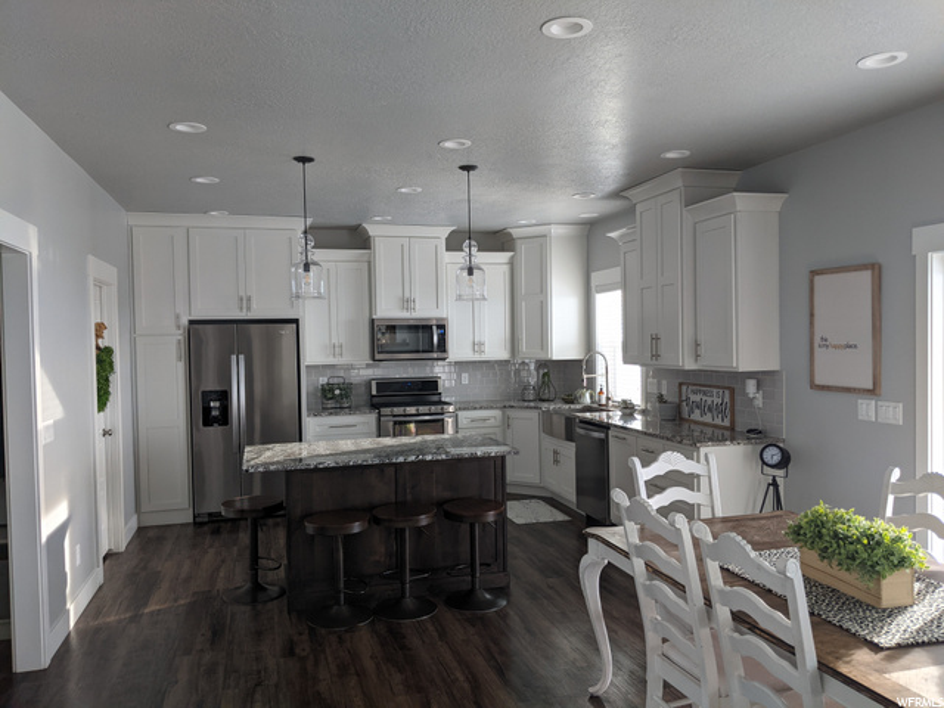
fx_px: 736
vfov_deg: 51.4
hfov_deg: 65.3
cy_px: 354
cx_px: 472
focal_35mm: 27
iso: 84
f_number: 1.8
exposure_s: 1/125
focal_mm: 4.44
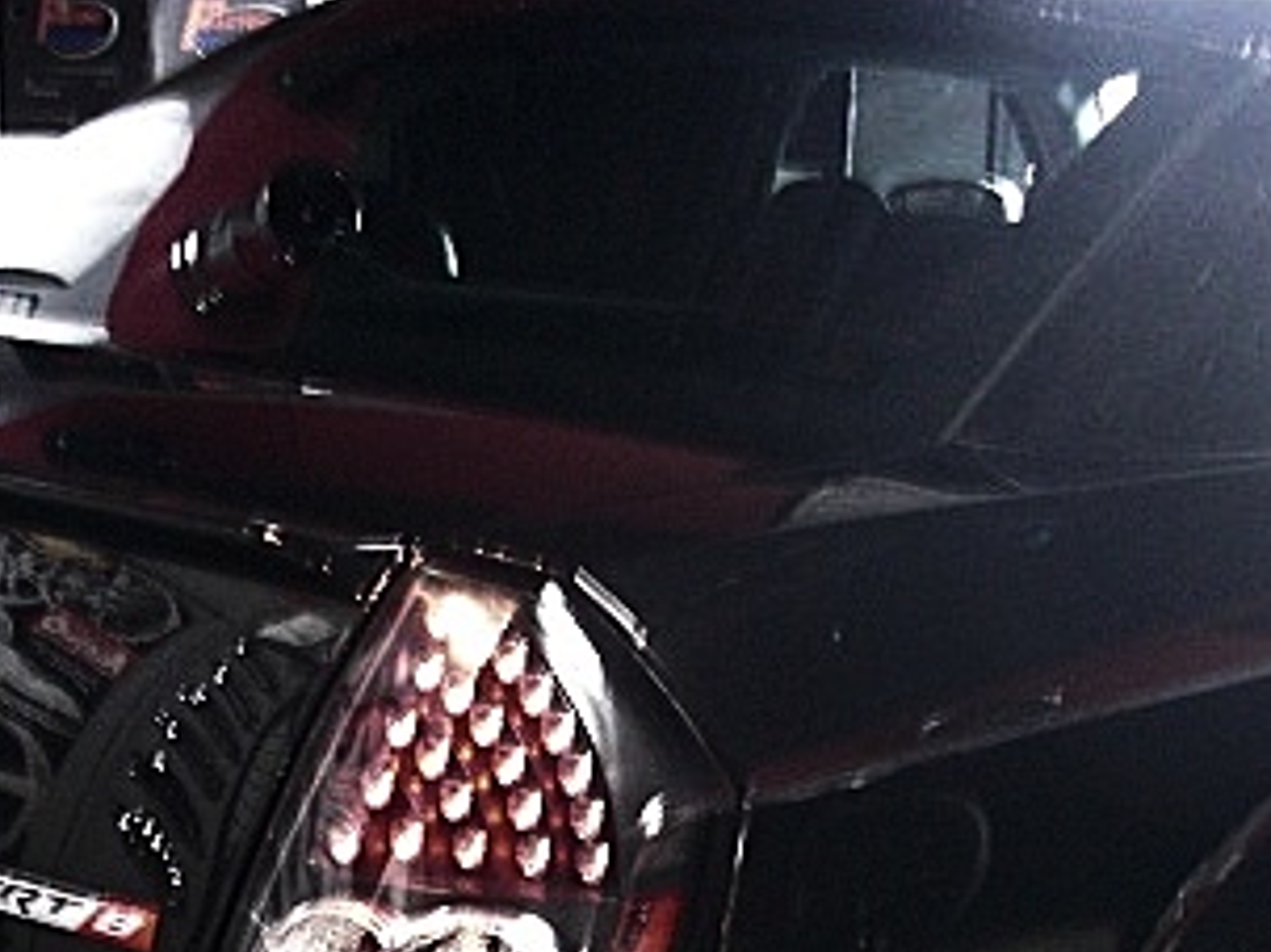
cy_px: 998
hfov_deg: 25.5
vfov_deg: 18.7
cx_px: 382
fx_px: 2789
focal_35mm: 76
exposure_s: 1/10
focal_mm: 6.3
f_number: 2.8
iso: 800
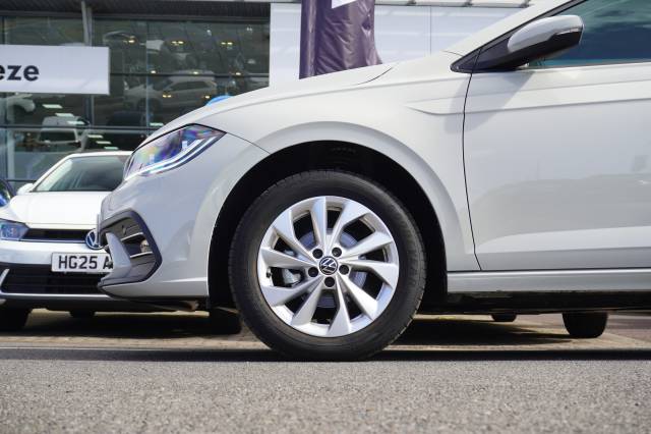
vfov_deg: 26.5
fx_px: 922
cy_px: 217
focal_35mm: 51
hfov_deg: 38.9
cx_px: 326
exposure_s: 1/80
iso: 100
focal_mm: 34
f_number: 7.1
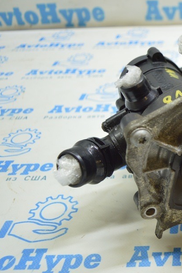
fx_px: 379
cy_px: 141
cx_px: 212
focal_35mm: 50
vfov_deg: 39.6
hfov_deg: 24.7
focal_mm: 20
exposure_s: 1/40
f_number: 3.8
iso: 400
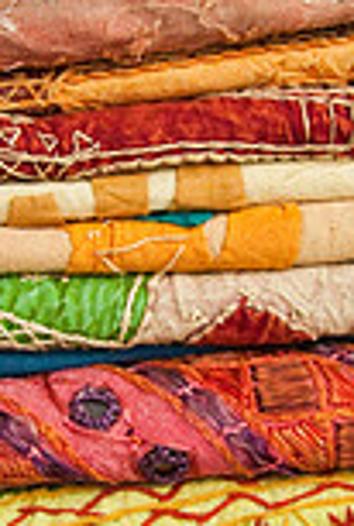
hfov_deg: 10.1
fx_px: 1999
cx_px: 215
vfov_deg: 15.0
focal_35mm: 136
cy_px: 272
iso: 800
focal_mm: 31
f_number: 4
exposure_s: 1/40
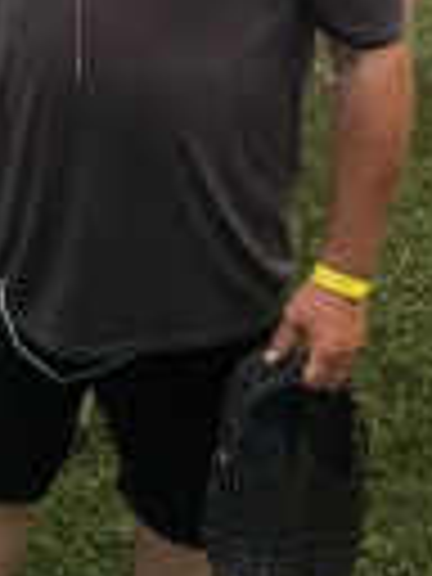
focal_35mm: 83
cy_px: 54
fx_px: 1381
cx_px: 104
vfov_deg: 22.9
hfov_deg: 17.7
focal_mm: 4.15
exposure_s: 1/409
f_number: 2.2
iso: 25
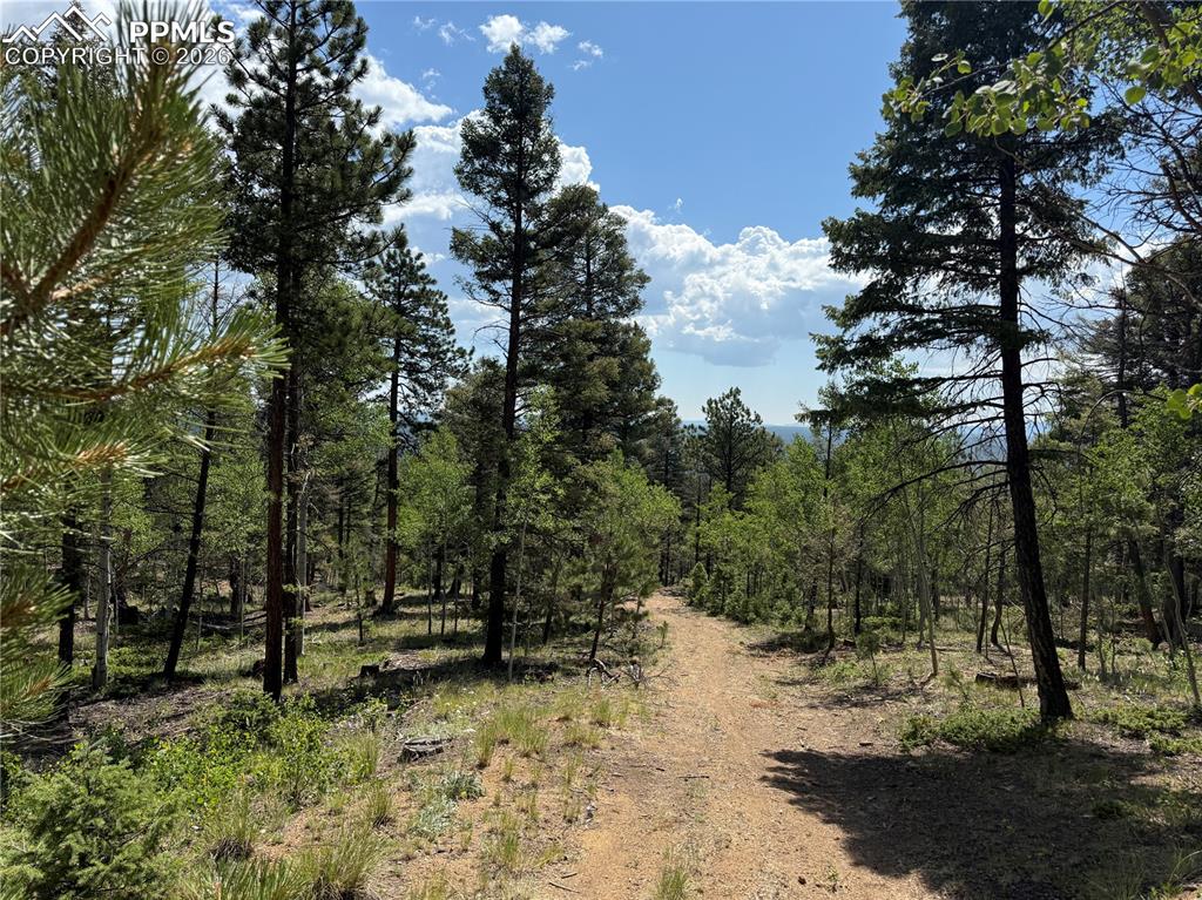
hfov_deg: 71.6
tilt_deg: -1.7
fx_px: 833
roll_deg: -1.7
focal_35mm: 24
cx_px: 601
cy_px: 450
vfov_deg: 56.8
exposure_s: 1/5714
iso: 100
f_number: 1.78
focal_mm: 6.76
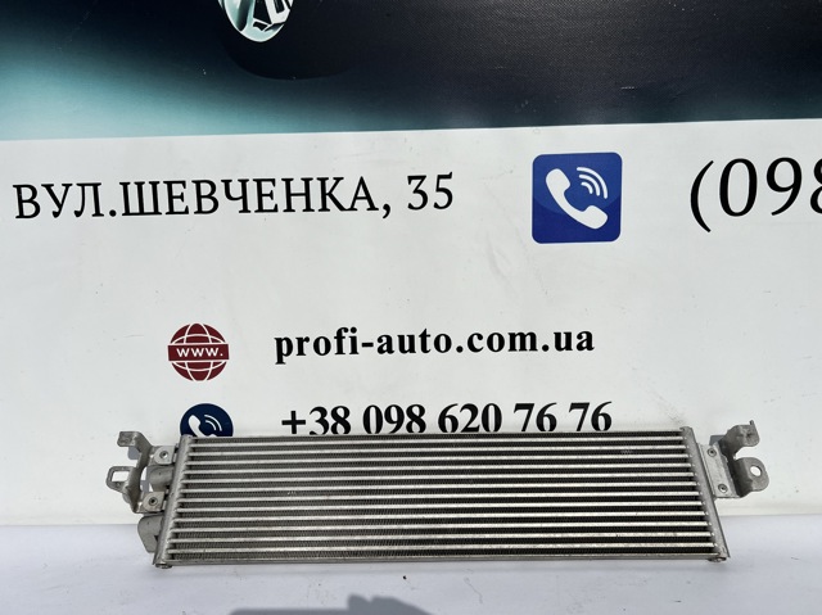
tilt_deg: -6.9
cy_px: 308
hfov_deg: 67.3
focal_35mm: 26
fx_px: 617
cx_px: 411
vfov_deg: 53.0
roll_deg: +1.3
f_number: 1.5
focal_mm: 5.7
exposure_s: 1/16393
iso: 40
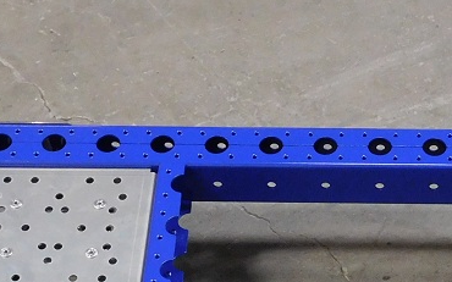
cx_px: 384
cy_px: 527
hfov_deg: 18.7
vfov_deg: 11.0
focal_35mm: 110
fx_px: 1355
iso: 400
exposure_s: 1/30
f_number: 3.6
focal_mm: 5.7
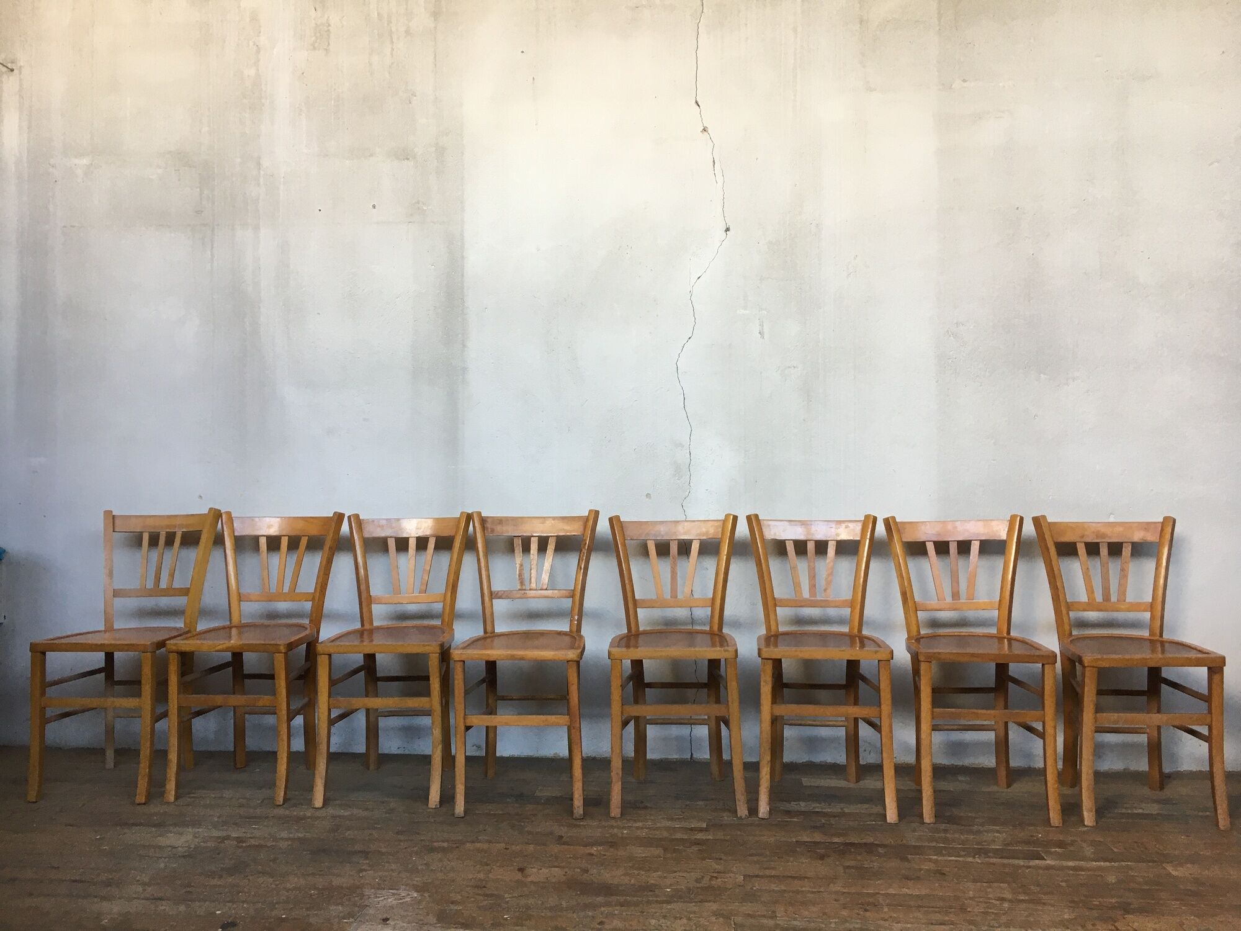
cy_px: 466
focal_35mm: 29
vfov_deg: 48.2
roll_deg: +0.2
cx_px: 620
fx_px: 1040
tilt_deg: -0.7
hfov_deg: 61.7
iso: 40
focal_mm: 4.15
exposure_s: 1/33
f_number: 2.2
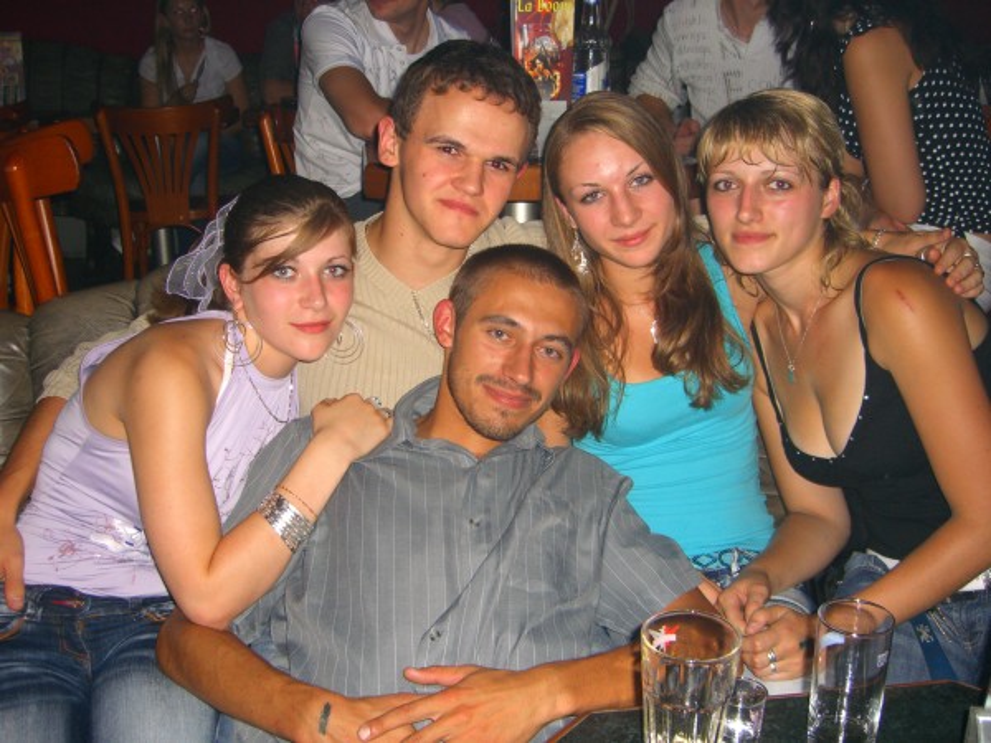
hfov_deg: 49.0
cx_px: 496
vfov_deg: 37.7
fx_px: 1088
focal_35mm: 38
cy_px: 372
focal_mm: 7.9
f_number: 2.8
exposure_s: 1/60
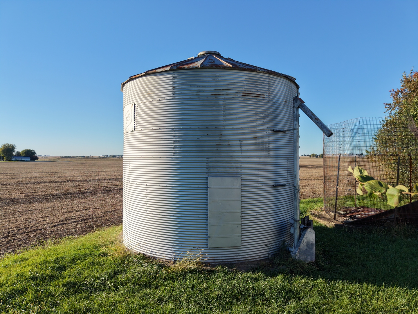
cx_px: 209
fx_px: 290
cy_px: 157
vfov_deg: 56.8
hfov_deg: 71.6
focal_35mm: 24
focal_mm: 8.67
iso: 400
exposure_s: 1/5000
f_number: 1.8
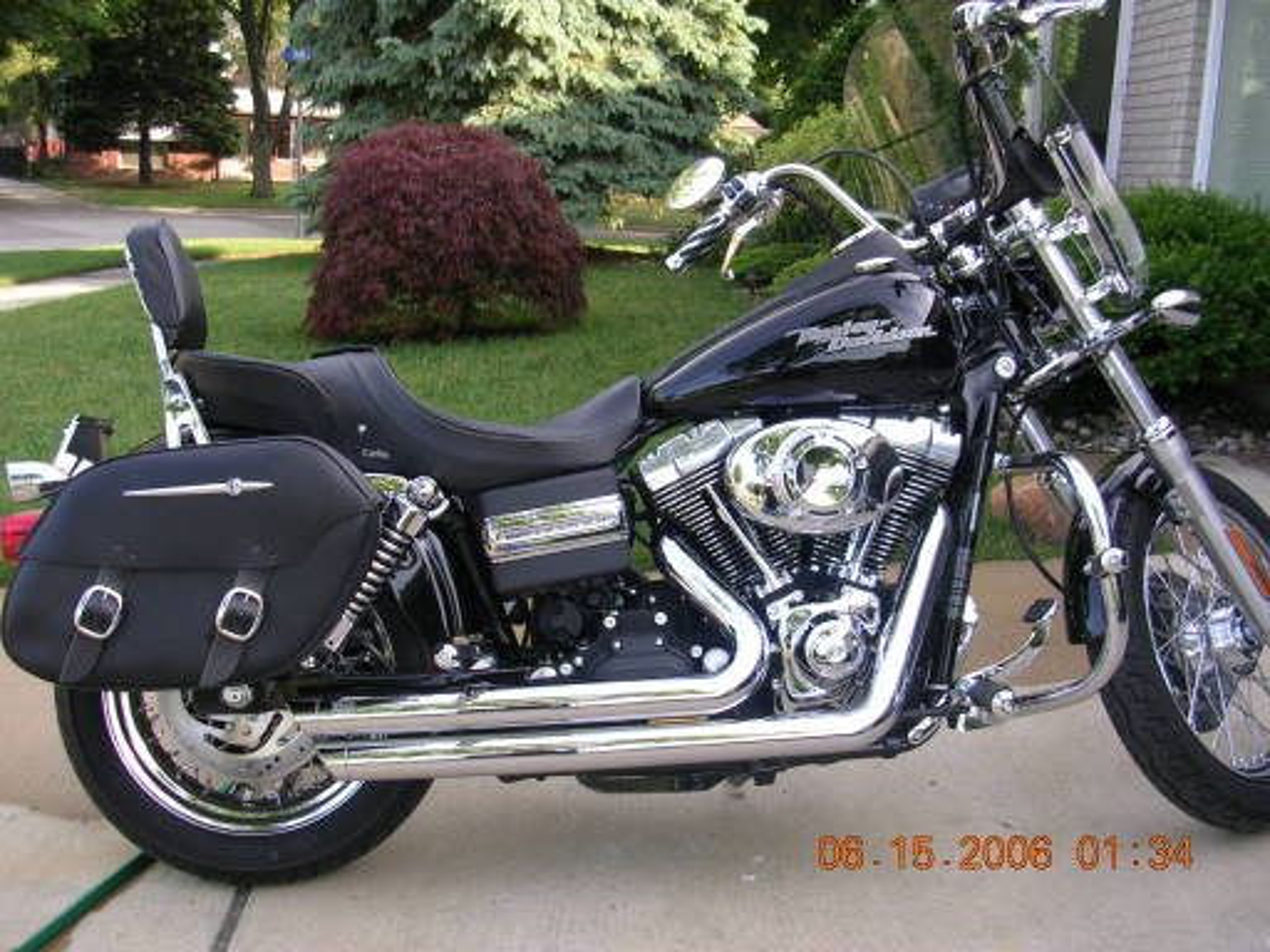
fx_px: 1394
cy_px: 476
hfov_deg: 49.0
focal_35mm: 38
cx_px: 635
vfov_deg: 37.7
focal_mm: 5.8
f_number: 2.8
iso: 50
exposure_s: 1/102
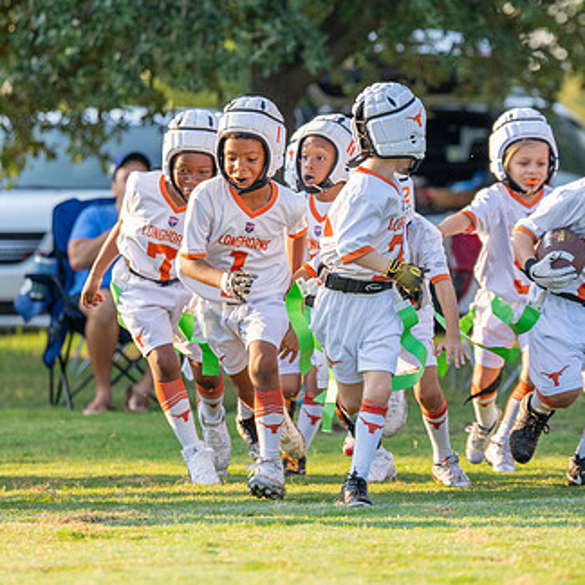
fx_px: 4914
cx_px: 436
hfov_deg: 6.8
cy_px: 253
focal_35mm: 257
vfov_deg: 6.8
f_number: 2.8
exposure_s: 1/2000
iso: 400
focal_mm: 125
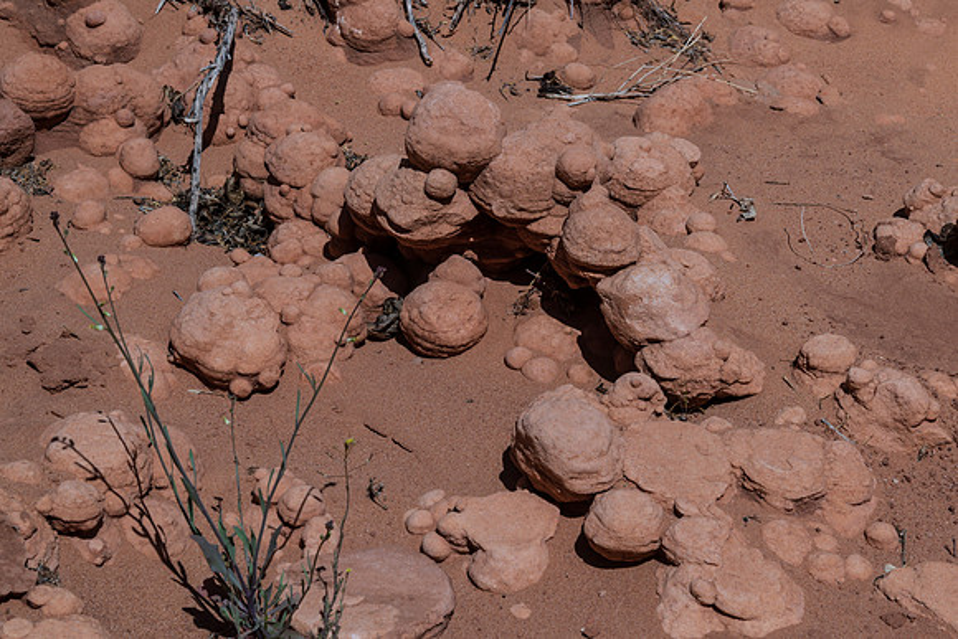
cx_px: 657
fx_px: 2170
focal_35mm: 82
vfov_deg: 16.7
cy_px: 238
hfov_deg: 24.7
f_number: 18
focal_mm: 55
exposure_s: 1/250
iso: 125
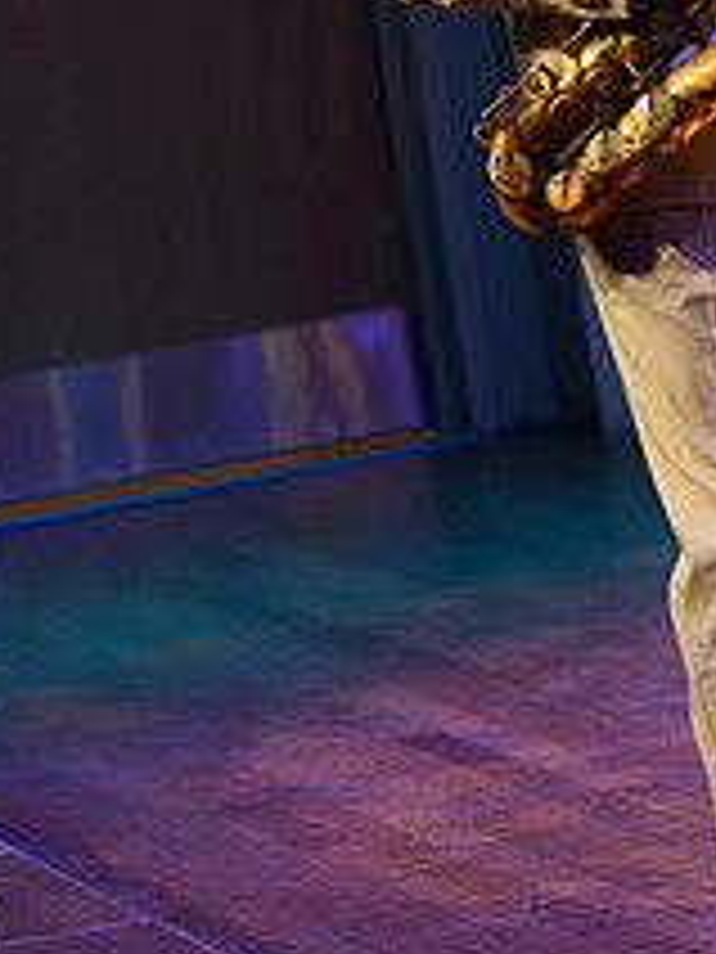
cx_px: 648
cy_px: 68
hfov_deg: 3.8
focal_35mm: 387
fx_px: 10673
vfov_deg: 5.1
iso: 3200
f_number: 8
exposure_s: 1/125
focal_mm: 190
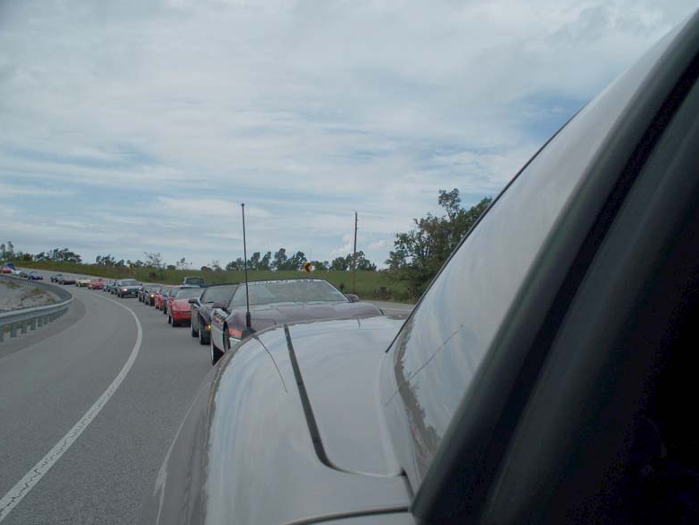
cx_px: 350
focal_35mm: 37
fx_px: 747
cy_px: 262
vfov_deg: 38.7
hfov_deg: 50.1
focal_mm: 7.54
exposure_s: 1/800
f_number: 5
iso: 64
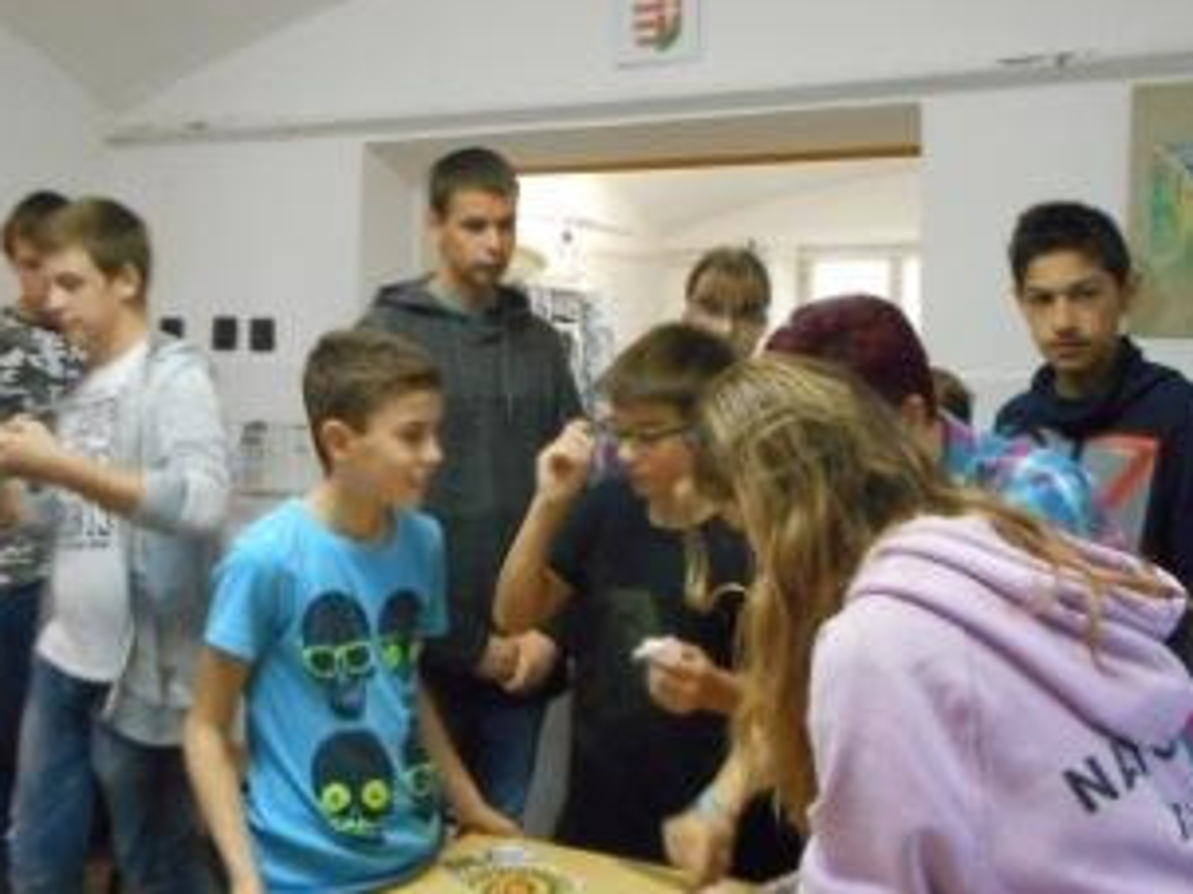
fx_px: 1275
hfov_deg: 50.0
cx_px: 524
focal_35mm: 37
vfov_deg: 38.5
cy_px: 362
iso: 800
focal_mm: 4.5
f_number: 3.7
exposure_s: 1/30
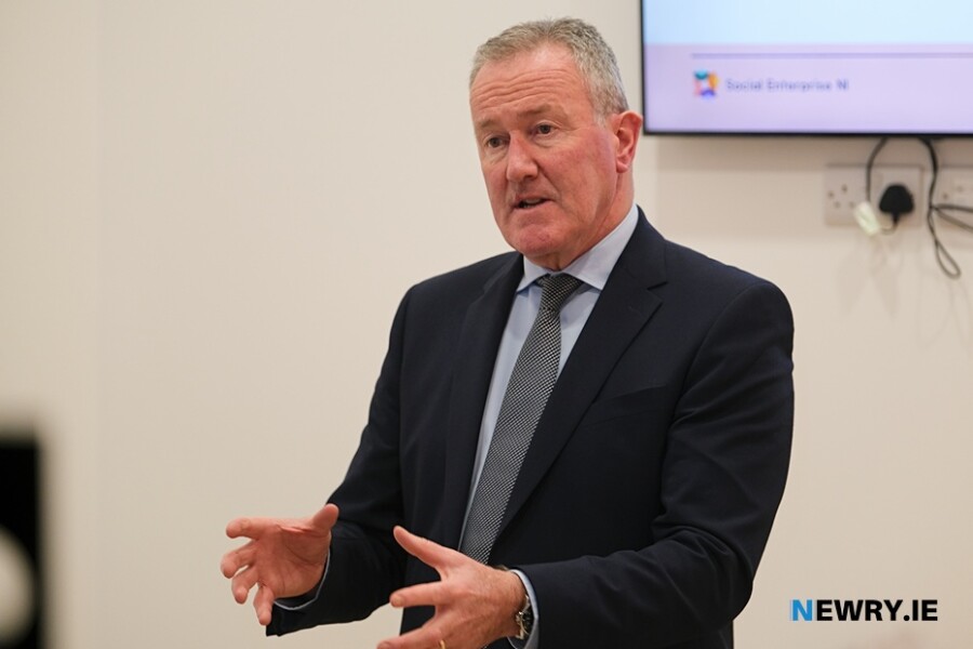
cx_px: 486
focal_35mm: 131
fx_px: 3540
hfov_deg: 15.6
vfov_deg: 10.5
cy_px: 324
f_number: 2.8
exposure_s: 1/125
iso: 800
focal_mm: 87.1
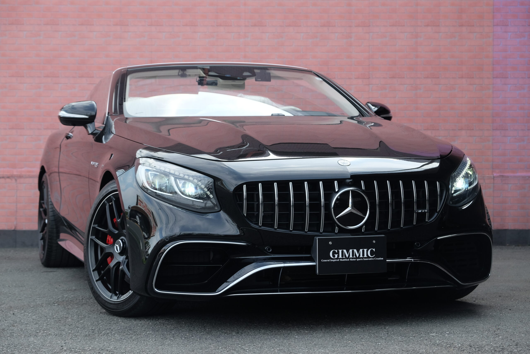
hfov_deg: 24.5
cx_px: 265
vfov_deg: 16.5
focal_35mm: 83
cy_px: 177
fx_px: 1222
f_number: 5.6
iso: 400
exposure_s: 1/340
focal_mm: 55
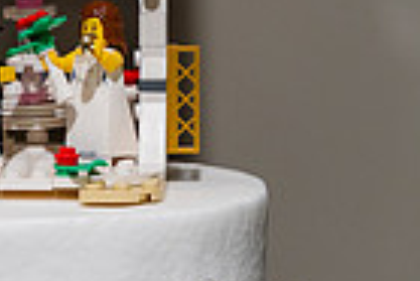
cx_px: -29
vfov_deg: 4.2
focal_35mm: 330
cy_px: 183
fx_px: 3854
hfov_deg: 6.2
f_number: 2.8
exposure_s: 1/60
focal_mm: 75
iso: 1000
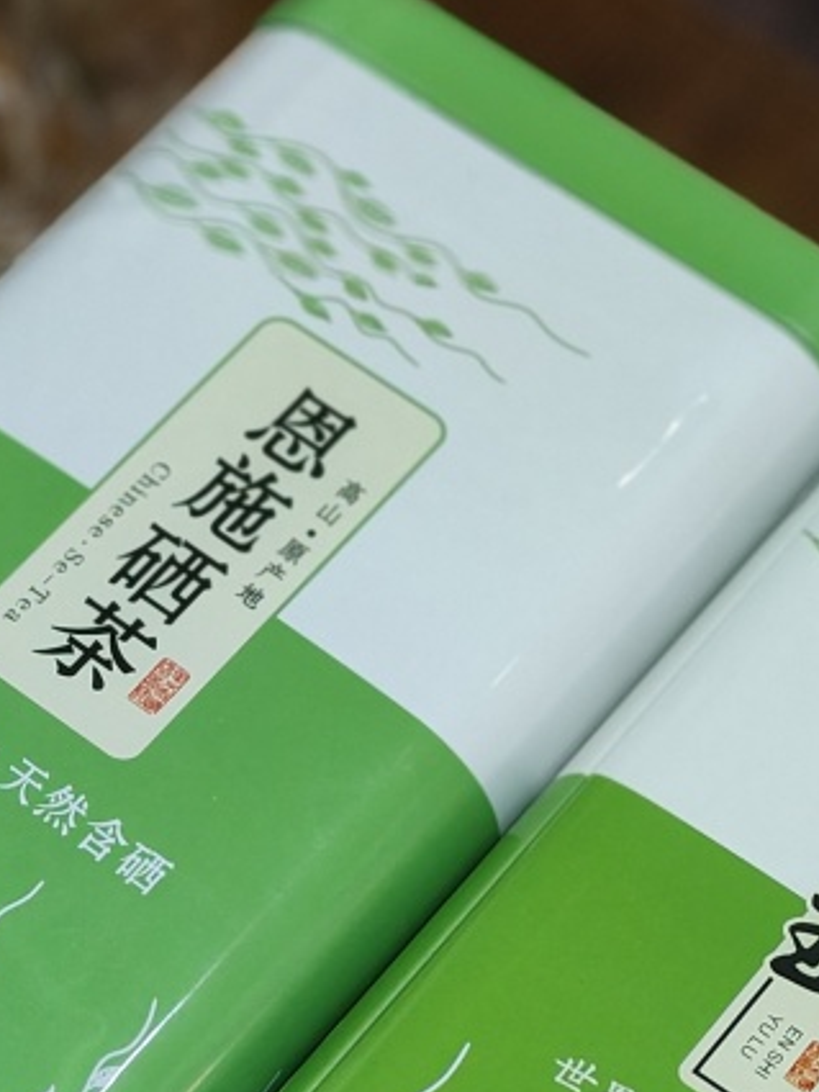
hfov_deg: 12.5
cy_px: 831
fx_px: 3721
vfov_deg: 16.6
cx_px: 539
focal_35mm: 118
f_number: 4.5
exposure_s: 1/50
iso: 400
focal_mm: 7.08
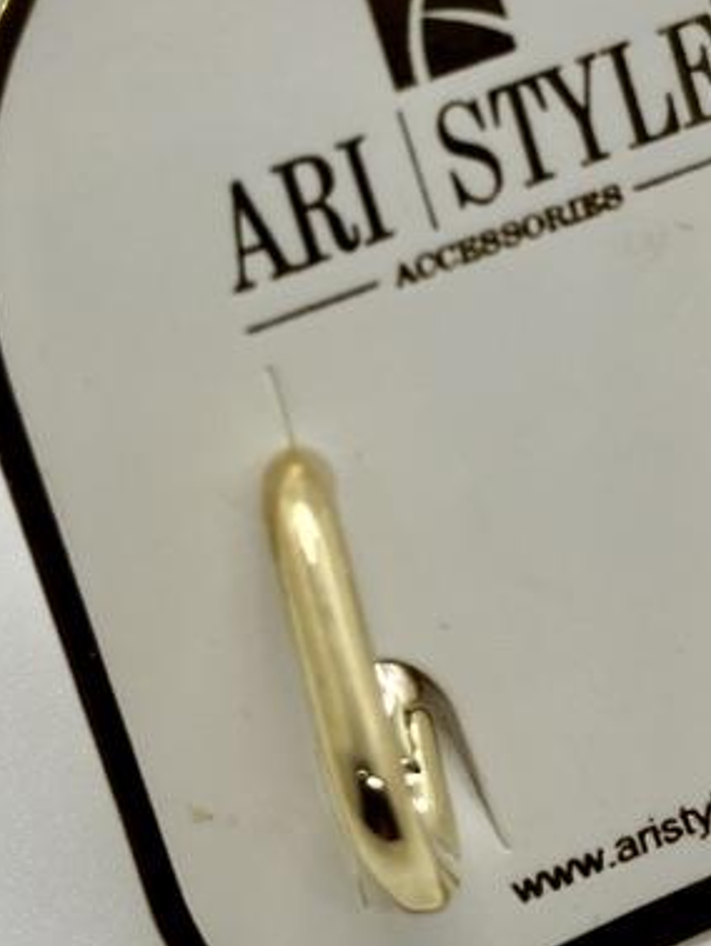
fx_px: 3556
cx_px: 553
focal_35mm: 130
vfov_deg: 15.1
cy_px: 273
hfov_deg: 11.4
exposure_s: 1/214
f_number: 1.78
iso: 50
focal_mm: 6.86
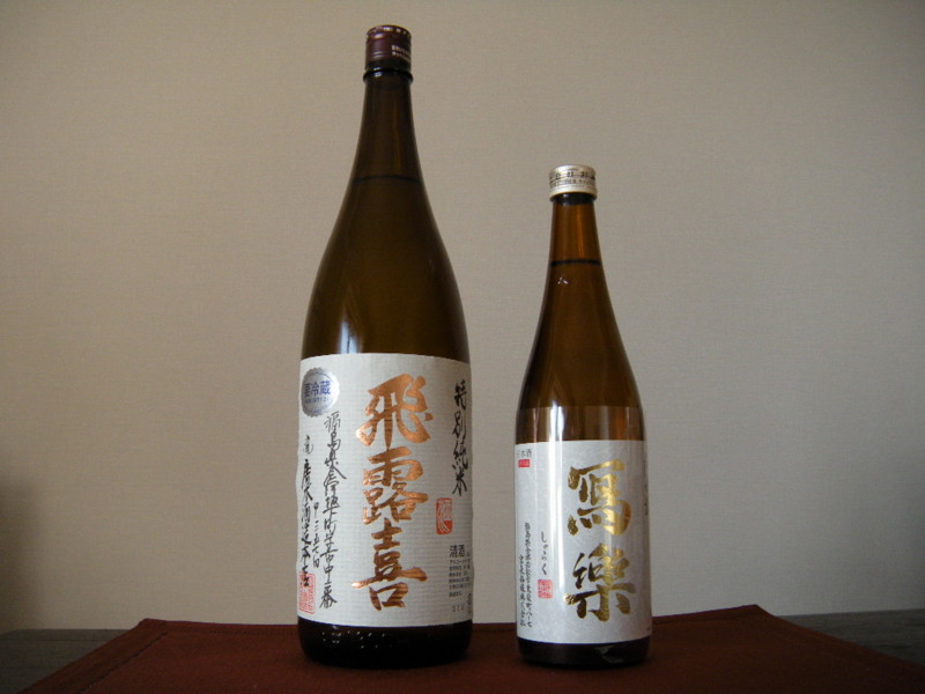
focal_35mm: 35
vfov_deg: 40.7
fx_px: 935
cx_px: 462
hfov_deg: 52.6
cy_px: 347
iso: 154
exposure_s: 1/59.8
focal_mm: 5.9
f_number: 3.8
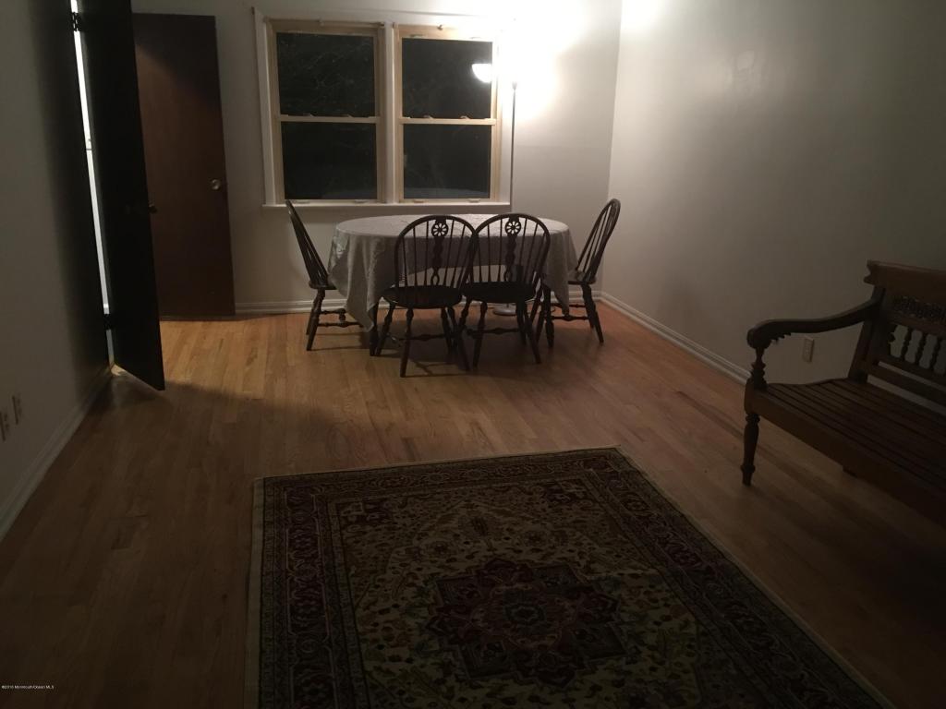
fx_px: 793
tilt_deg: -15.8
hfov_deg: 61.7
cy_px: 354
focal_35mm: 29
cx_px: 473
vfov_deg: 48.2
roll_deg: -1.1
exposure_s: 1/4
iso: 80
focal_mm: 4.15
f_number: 2.2
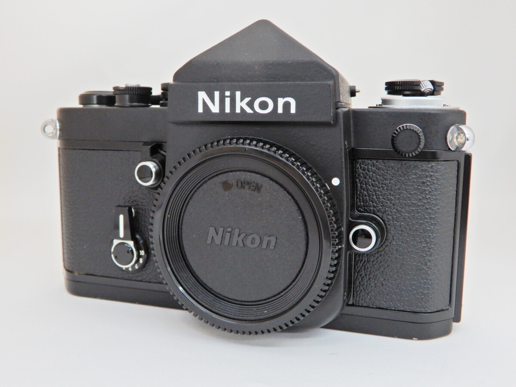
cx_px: 258
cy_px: 194
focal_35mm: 38
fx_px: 566
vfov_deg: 37.7
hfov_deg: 49.0
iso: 280
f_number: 4
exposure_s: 1/30
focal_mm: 6.8
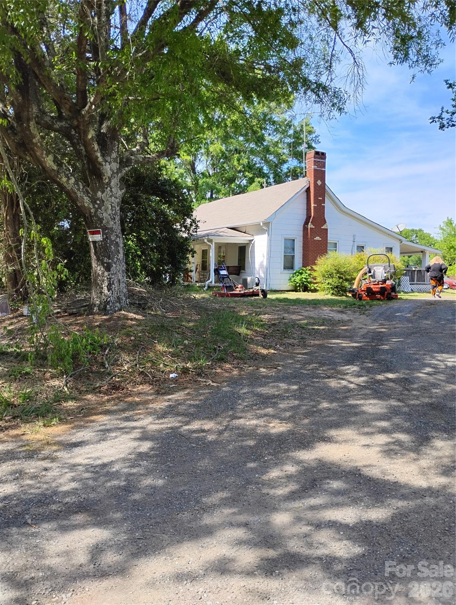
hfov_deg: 49.8
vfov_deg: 63.4
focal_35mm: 28
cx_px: 228
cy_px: 302
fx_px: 491
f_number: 1.8
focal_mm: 4.26
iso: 100
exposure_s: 1/267
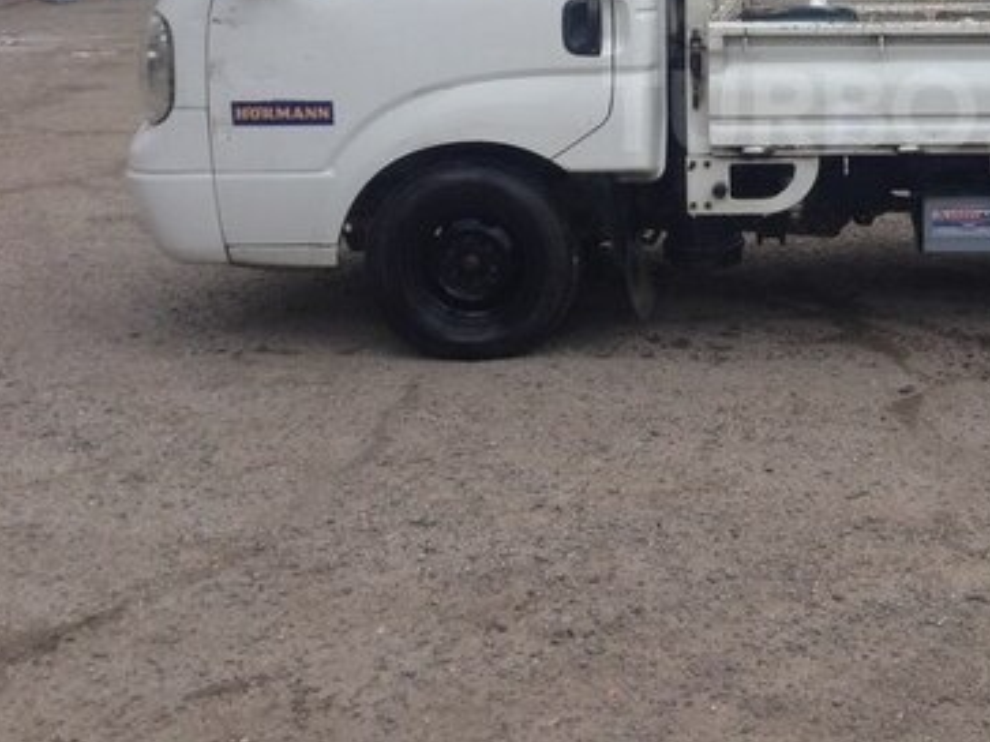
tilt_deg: -5.6
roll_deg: -0.3
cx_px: 881
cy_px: 110
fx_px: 1715
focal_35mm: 60
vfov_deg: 23.9
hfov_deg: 30.8
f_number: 2.4
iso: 50
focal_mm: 4.12
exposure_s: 1/189
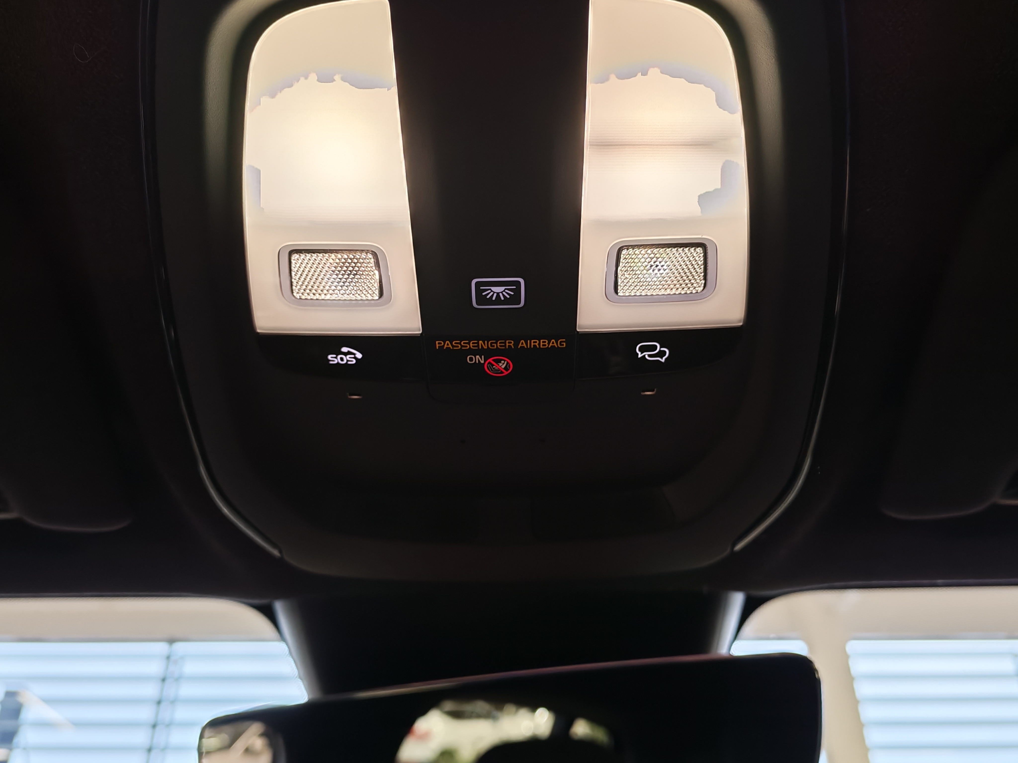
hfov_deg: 55.4
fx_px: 970
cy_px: 382
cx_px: 509
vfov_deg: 42.9
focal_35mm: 33
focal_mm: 6.12
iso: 250
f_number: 1.9
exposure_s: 1/100
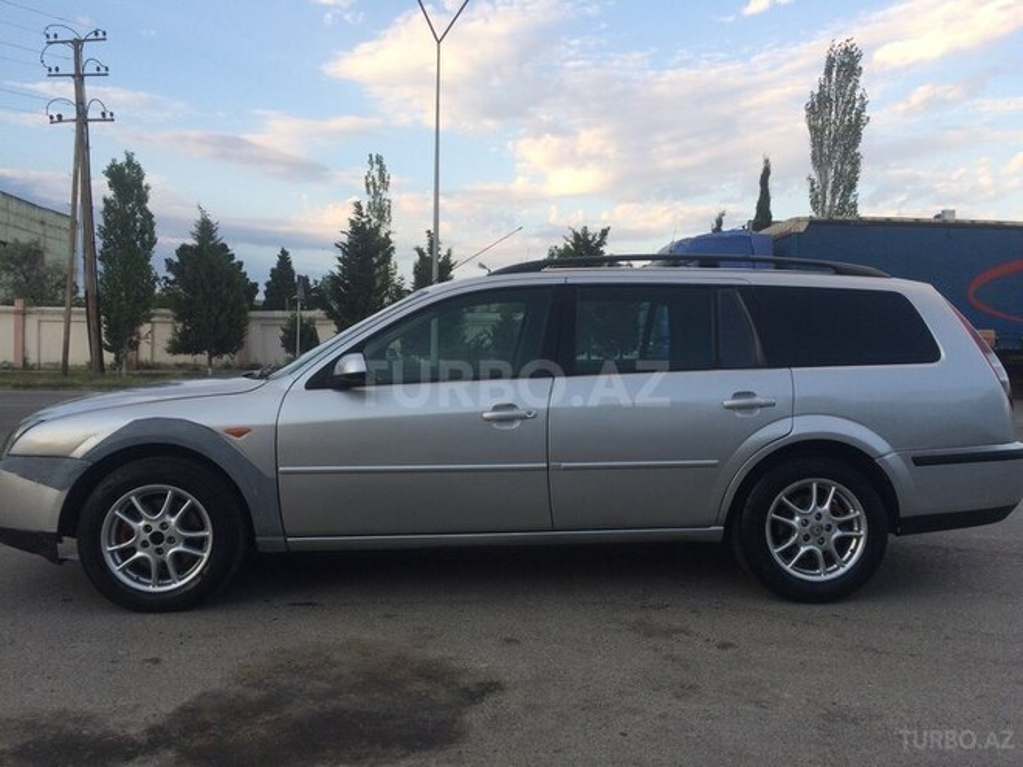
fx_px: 857
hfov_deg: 61.7
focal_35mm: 29
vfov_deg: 48.2
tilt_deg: -2.9
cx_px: 512
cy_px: 384
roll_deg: -0.7
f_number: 2.2
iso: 32
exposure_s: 1/432
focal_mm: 4.15
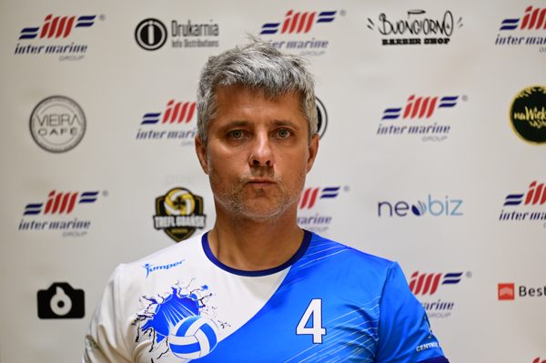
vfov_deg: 8.6
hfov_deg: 12.8
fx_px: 2425
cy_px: 182
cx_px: 273
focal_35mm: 160
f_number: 2.8
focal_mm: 160
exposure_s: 1/1600
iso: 3200
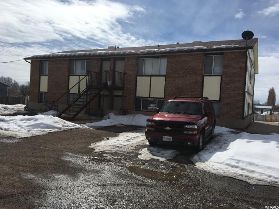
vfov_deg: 48.2
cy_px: 104
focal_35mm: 29
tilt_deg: -2.1
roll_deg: -2.9
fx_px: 234
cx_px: 140
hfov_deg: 61.7
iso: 25
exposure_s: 1/6410
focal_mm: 4.15
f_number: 2.2
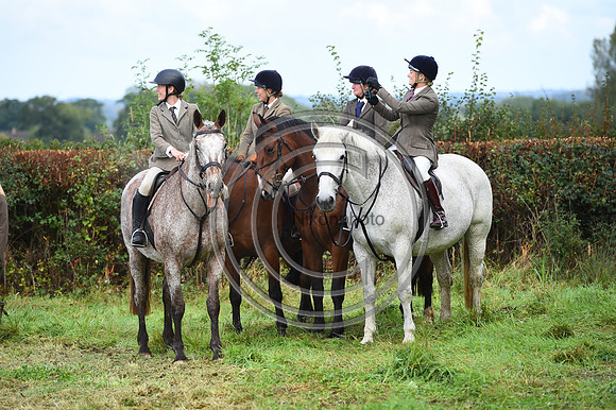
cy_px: 205
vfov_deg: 6.9
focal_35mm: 200
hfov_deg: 10.3
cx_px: 308
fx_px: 3420
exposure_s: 1/640
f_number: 5
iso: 560
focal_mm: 200
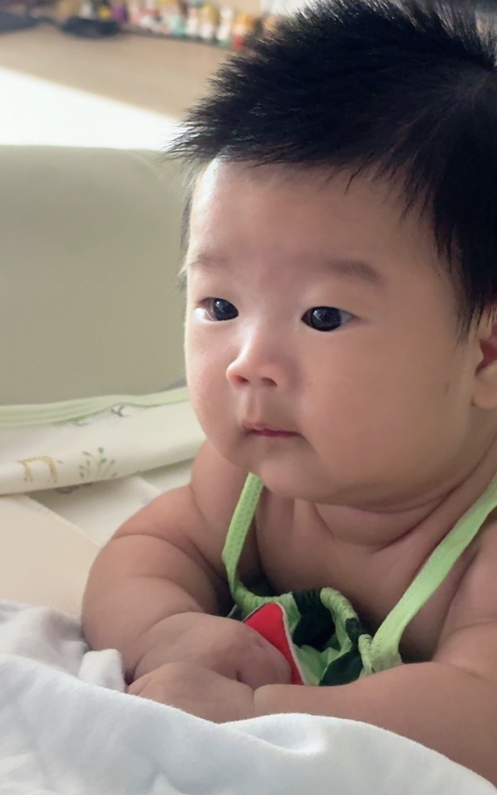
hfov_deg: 15.7
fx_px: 1799
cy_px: 344
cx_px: 355
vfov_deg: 24.9
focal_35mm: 83
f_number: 1.6
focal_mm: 5.96
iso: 320
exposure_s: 1/30
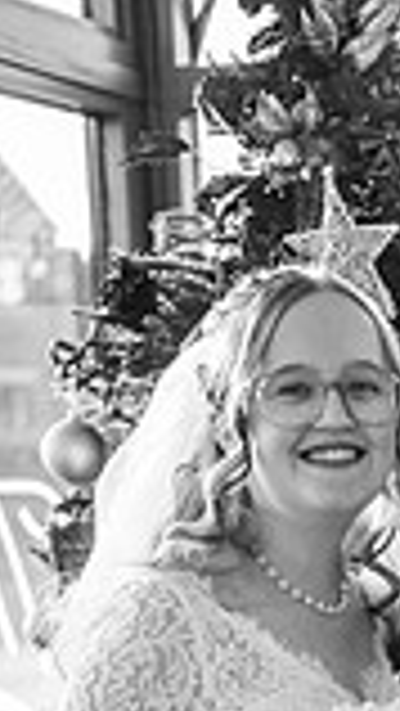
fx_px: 1959
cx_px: 596
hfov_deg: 11.2
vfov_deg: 18.8
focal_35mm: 104
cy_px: 968
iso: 110
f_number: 1.8
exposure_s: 1/200
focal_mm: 35
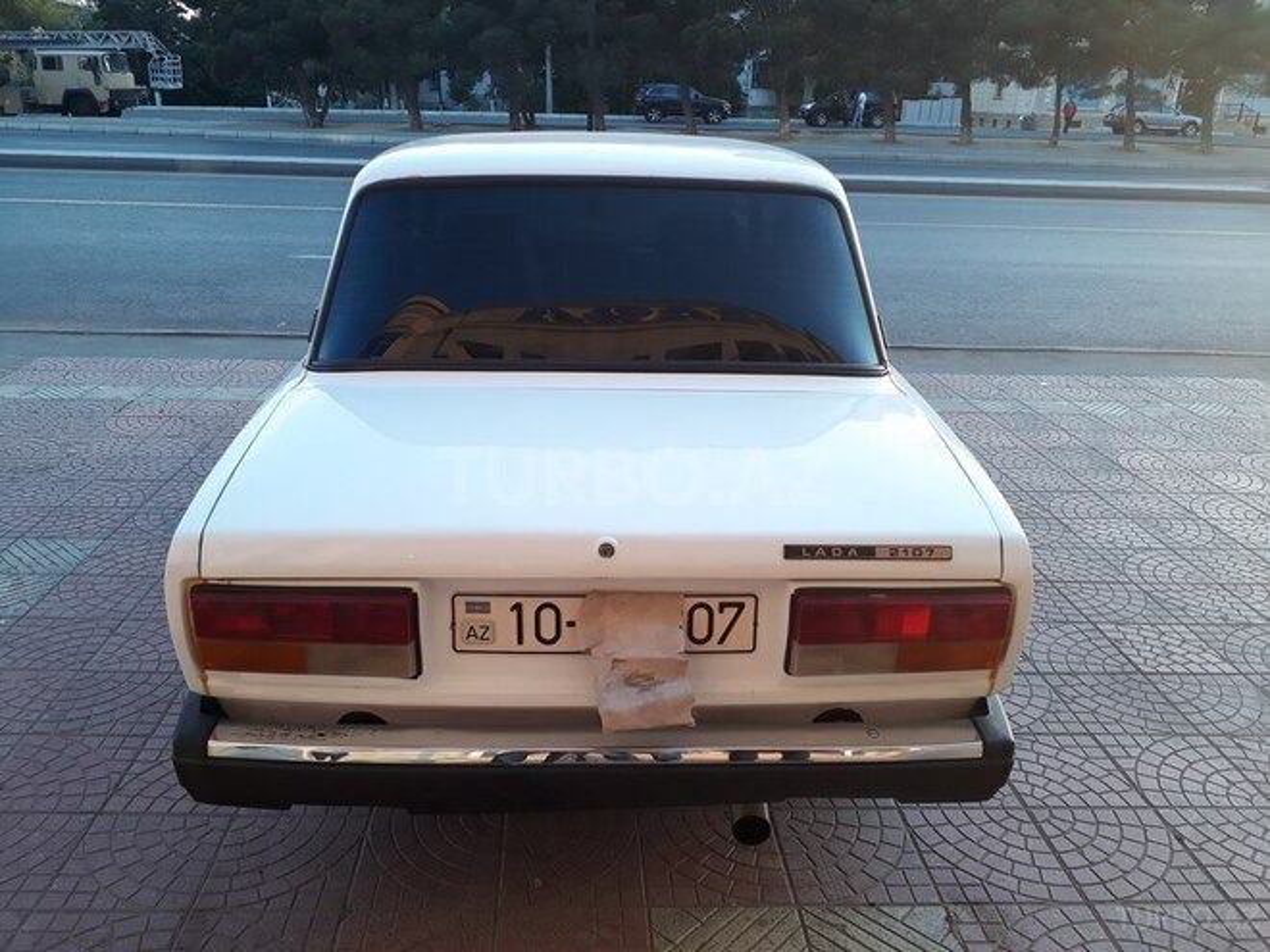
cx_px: 635
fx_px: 991
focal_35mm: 27
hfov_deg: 65.3
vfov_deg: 51.4
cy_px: 476
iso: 40
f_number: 1.9
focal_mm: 3.6
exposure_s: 1/111
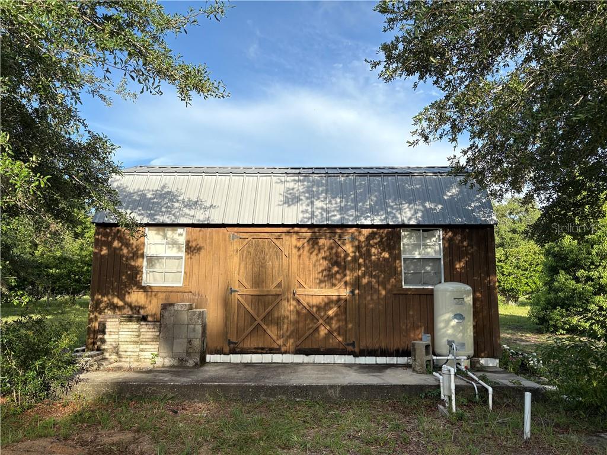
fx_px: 456
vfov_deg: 53.1
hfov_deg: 67.3
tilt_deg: +8.9
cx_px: 304
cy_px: 228
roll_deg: -0.1
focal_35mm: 26
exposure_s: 1/1016
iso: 64
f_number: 1.6
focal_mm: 5.96
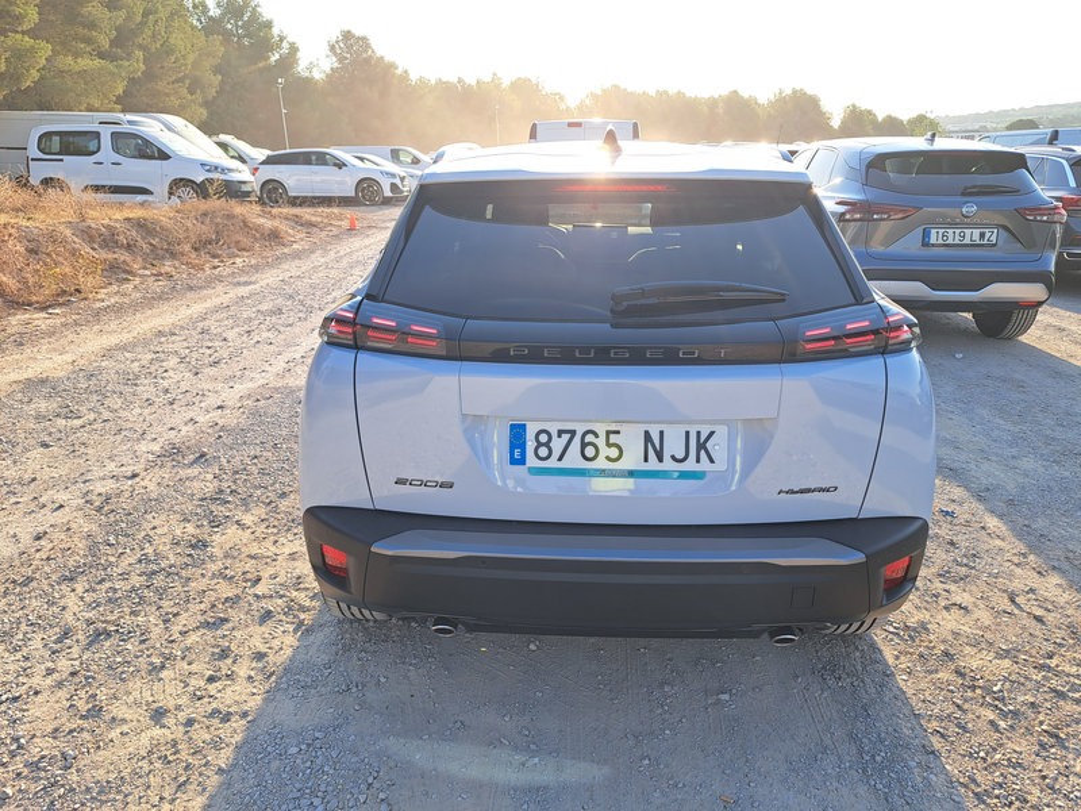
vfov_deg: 56.8
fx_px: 749
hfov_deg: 71.6
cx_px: 540
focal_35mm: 24
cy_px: 406
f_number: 1.8
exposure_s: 1/676
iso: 50
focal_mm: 5.23
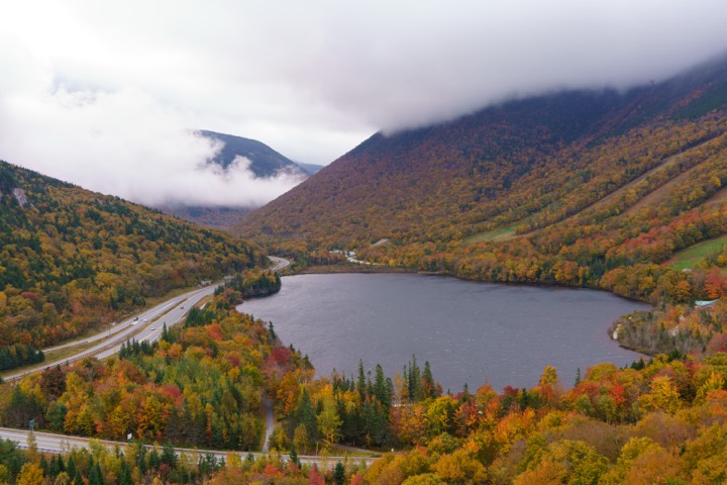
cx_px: 364
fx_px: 727
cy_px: 242
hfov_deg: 53.1
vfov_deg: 36.9
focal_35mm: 36
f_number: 4
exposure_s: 1/250
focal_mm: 24
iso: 160
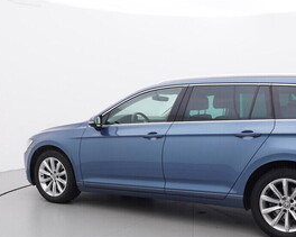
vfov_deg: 33.8
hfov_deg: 41.6
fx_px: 385
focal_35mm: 44
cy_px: 162
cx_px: 192
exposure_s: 1/80
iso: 200
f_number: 5
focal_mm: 15
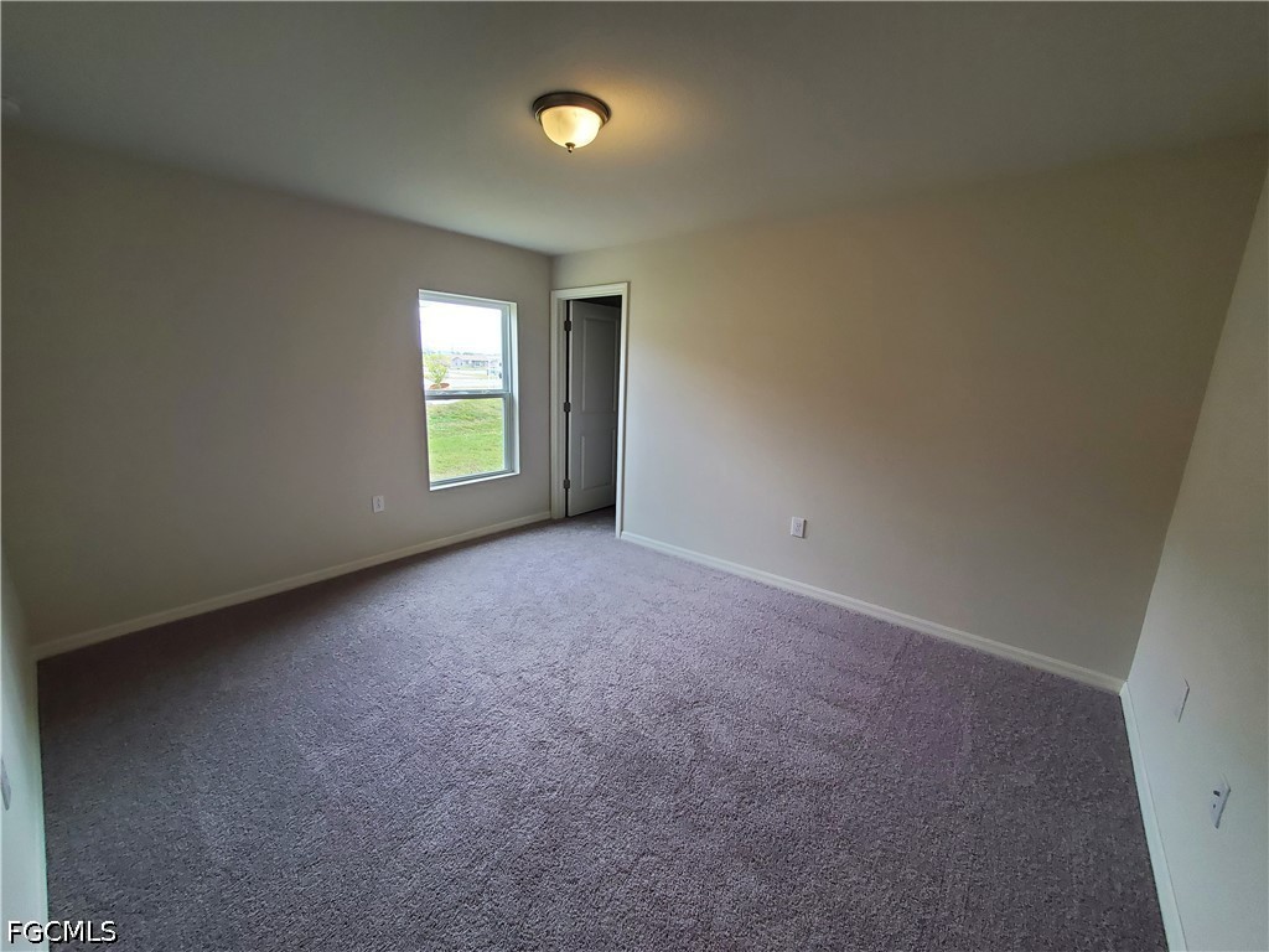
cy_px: 476
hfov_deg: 106.2
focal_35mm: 13
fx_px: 477
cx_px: 634
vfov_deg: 89.9
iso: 100
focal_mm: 1.8
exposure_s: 1/60
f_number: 2.2
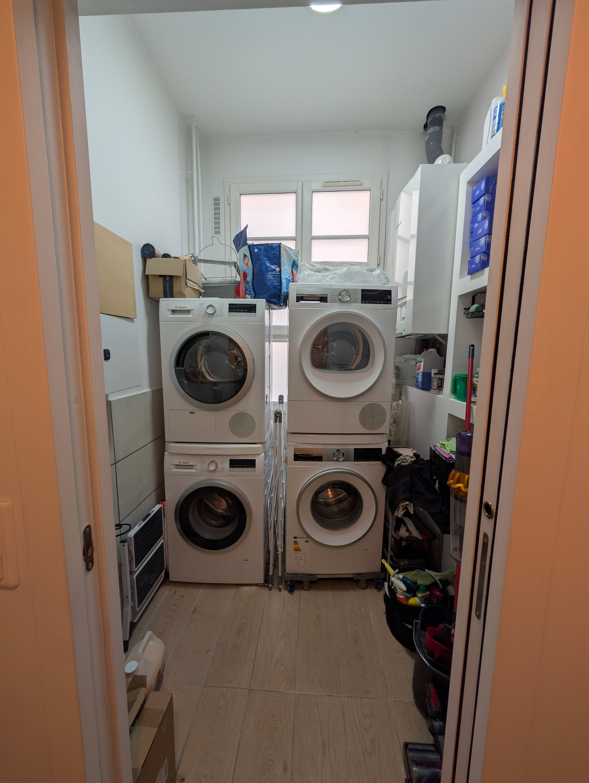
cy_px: 392
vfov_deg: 110.5
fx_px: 272
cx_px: 294
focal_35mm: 12
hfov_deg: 94.6
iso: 53
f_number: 1.7
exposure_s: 1/74.2
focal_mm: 2.02
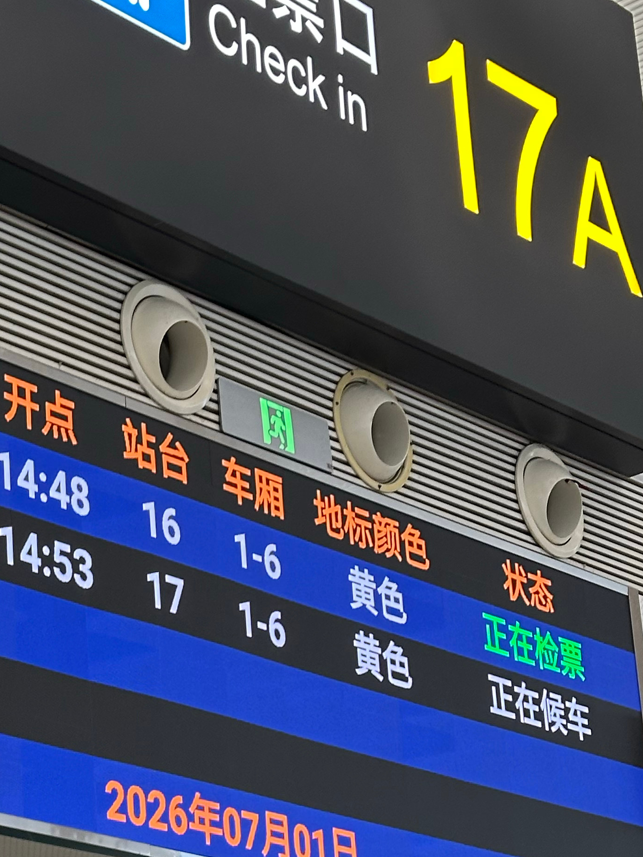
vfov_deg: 18.5
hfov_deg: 13.9
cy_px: 741
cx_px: 28
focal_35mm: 105
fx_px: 2601
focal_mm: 6.86
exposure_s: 1/69
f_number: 1.78
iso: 80
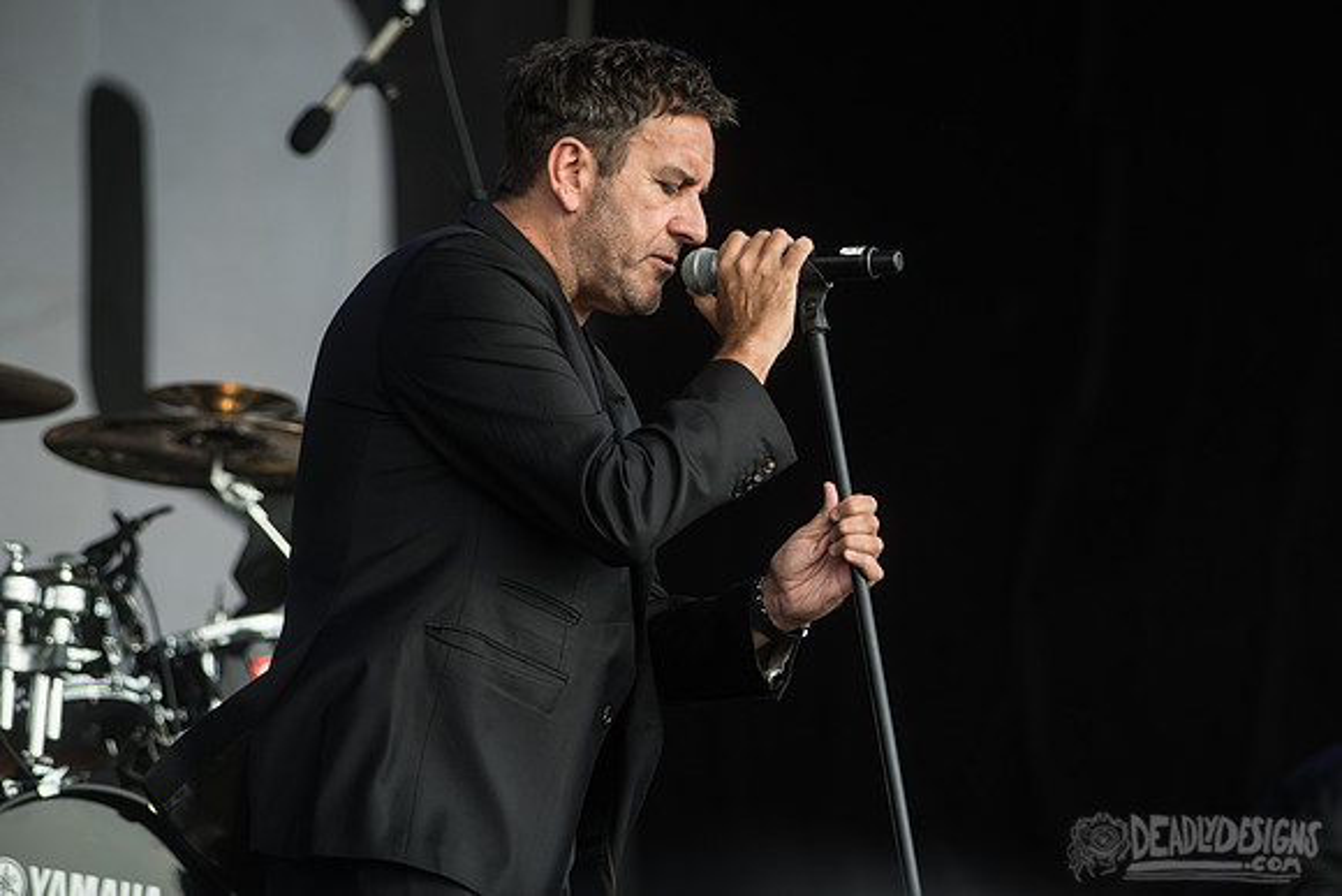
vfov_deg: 6.9
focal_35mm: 198
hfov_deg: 10.4
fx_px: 7379
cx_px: 830
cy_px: 342
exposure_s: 1/1600
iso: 250
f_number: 3.5
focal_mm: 160
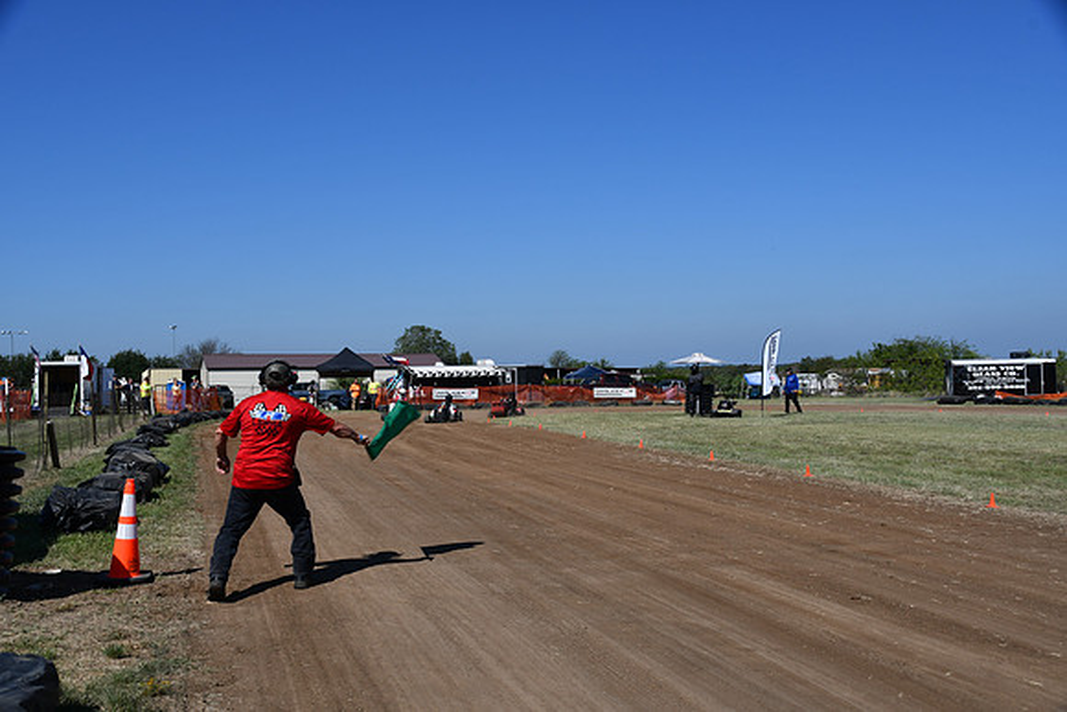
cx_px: 534
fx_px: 1156
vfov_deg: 34.2
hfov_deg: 49.5
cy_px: 356
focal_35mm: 39
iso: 100
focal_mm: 26
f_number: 10
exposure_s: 1/400
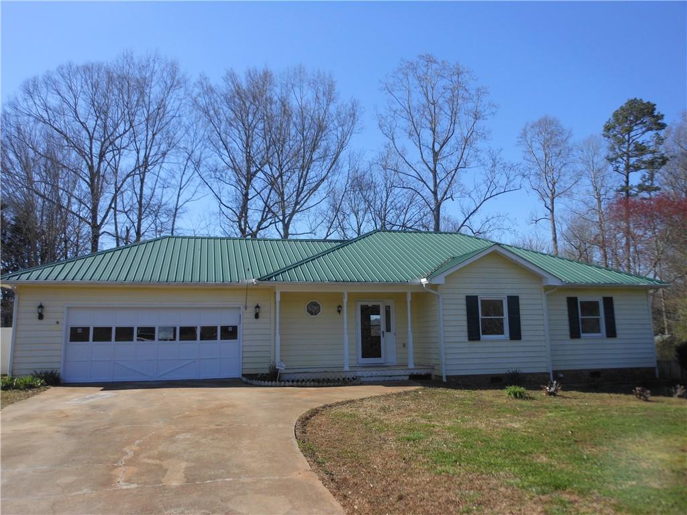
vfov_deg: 49.7
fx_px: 556
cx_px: 344
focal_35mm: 28
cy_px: 258
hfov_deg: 63.4
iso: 80
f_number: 3.7
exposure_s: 1/640
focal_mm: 5
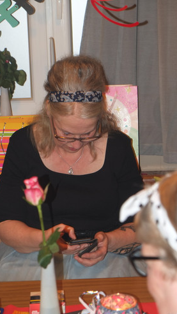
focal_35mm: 84
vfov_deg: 25.3
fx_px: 700
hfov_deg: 14.4
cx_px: 89
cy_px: 158
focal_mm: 52.7
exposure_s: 1/15
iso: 800
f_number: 4.5
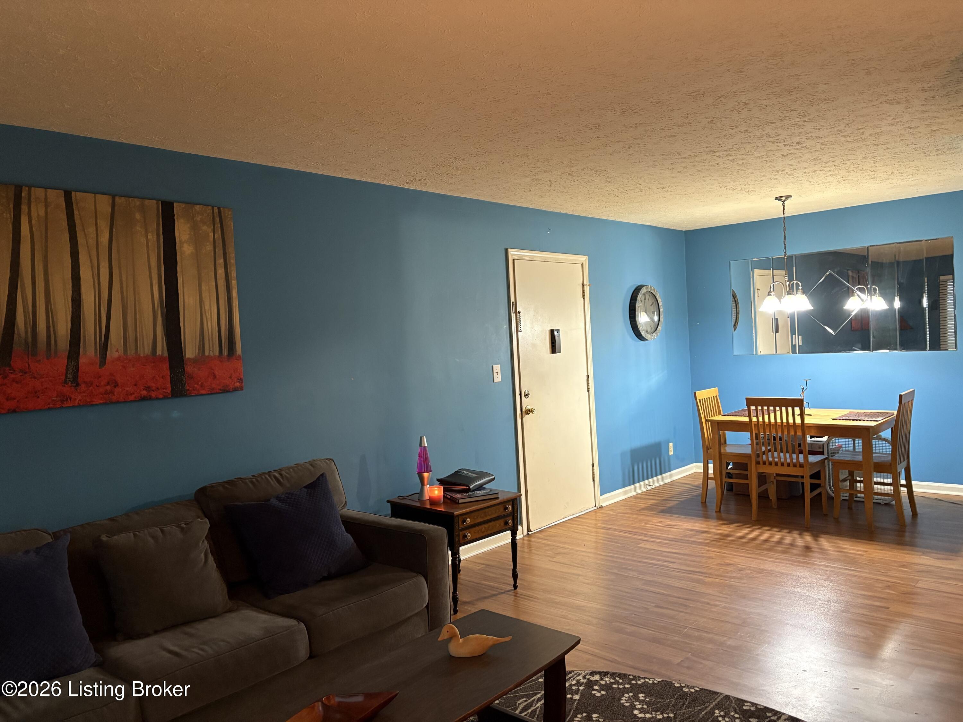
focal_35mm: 26
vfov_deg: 53.1
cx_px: 482
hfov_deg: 67.3
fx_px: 723
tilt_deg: -2.0
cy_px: 361
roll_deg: +3.5
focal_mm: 5.96
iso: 500
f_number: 1.6
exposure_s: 1/60
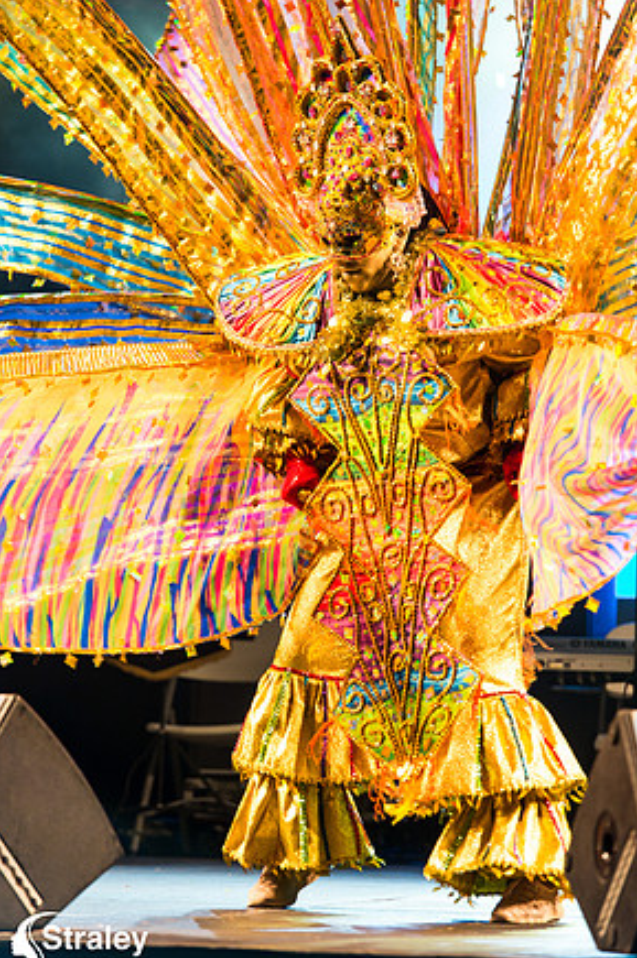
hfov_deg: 7.6
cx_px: 325
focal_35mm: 181
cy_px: 493
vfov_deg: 11.4
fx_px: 4815
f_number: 5.6
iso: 3200
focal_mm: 175
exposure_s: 1/160
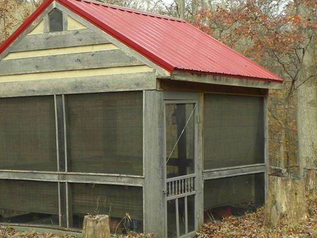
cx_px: 139
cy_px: 103
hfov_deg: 26.0
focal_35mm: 75
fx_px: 687
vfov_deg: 19.6
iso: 64
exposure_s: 1/105
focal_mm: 7.3
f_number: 4
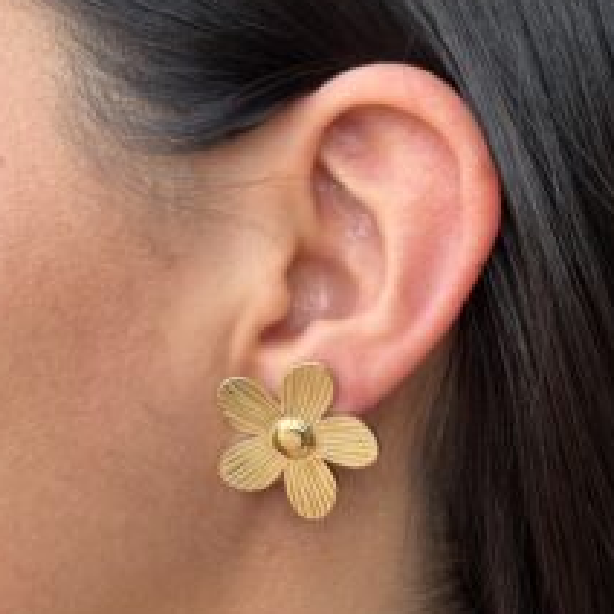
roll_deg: +1.5
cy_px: 446
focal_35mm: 80
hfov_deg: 21.7
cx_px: 304
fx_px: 1605
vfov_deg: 21.5
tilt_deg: -8.5
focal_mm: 6.76
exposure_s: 1/126
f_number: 1.78
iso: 50
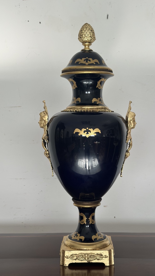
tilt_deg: -2.7
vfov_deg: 39.2
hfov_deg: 22.6
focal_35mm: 53
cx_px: 89
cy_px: 138
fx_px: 387
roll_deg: +0.7
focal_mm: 6.86
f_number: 1.78
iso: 125
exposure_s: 1/89
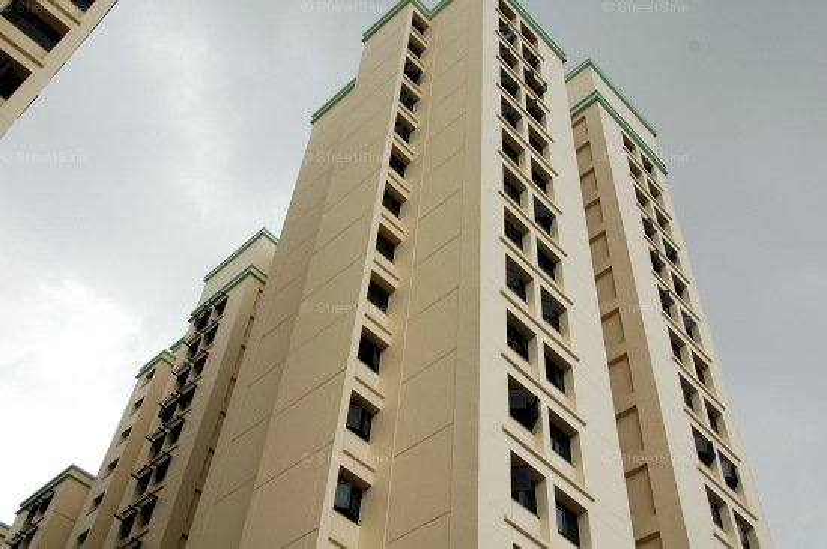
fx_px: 895
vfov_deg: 34.1
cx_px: 414
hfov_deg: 49.6
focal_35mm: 39
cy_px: 274
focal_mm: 26
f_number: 5.6
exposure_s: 1/400
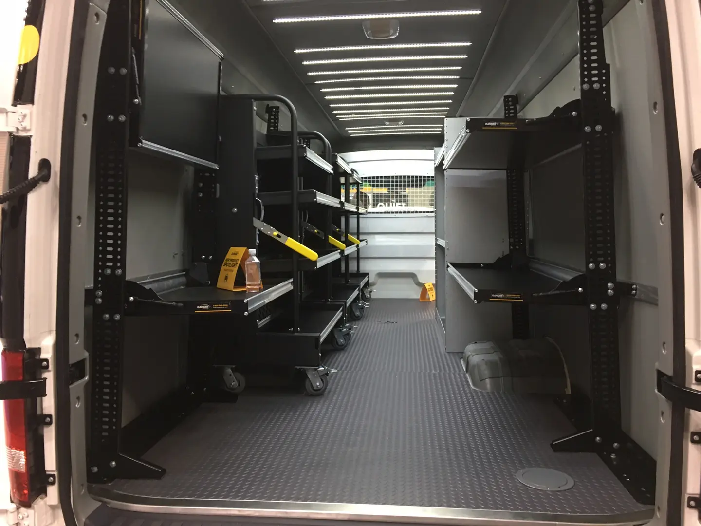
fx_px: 587
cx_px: 350
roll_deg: -0.2
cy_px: 263
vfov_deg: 48.2
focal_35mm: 29
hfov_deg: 61.7
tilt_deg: -4.4
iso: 125
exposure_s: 1/30
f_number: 2.2
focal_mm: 4.15
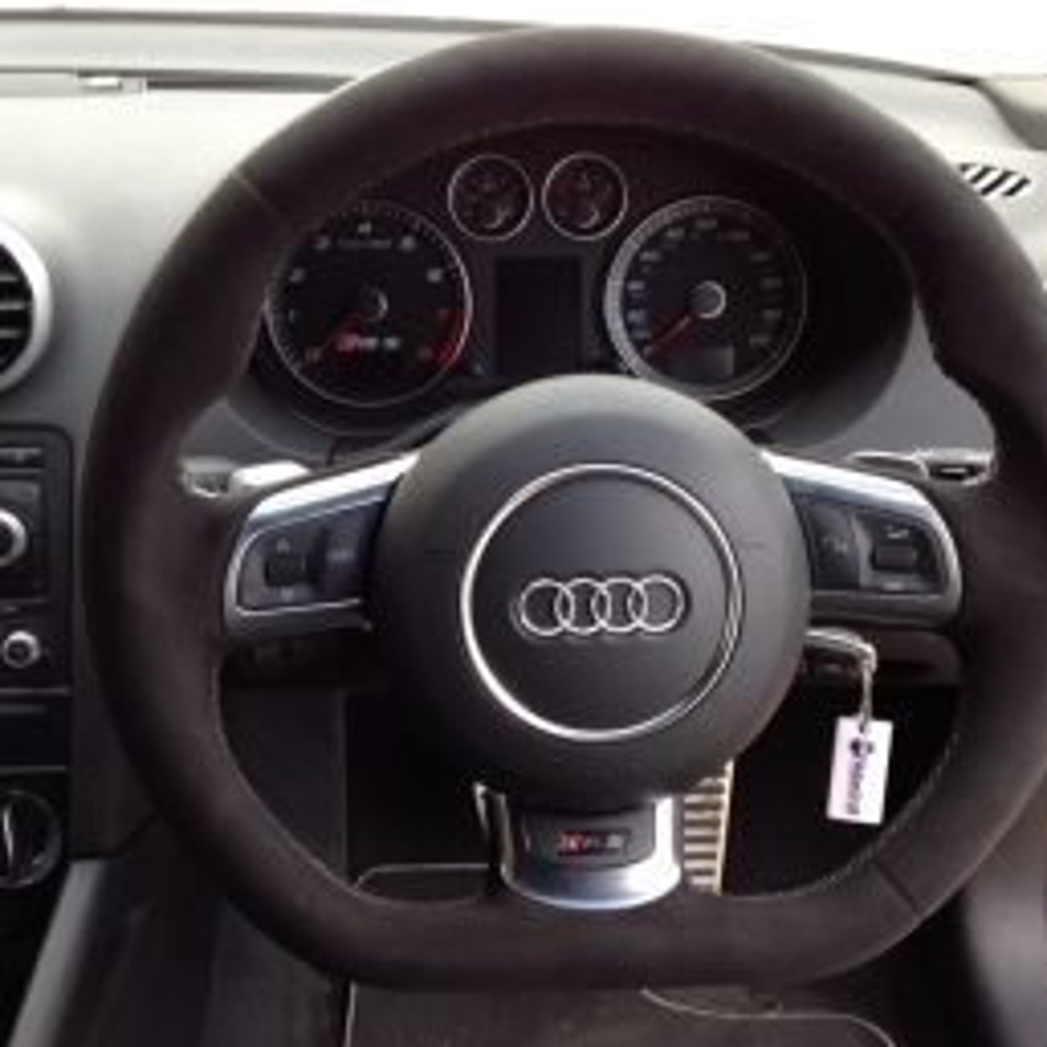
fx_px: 1643
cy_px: 593
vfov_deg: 35.3
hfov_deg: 35.3
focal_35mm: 48
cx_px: 489
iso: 80
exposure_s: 1/120
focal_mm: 4.28
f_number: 2.4
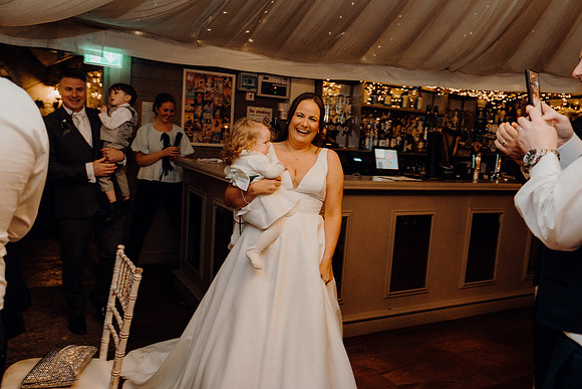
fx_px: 485
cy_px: 194
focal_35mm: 30
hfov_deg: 61.9
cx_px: 291
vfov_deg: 43.6
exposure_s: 1/160
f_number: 3.5
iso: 2500
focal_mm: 30
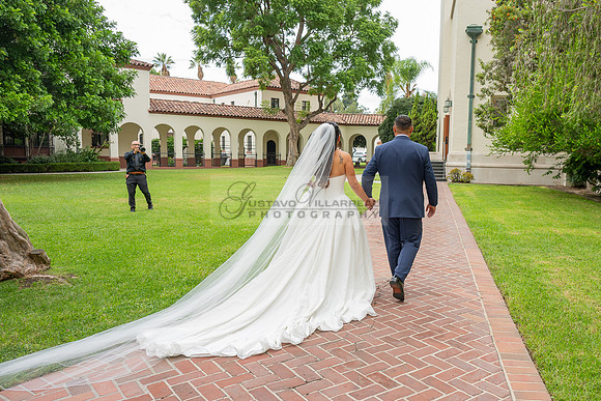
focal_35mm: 30
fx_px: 502
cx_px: 376
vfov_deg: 43.5
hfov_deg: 61.0
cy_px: 211
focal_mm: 24
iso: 250
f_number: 5
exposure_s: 1/250
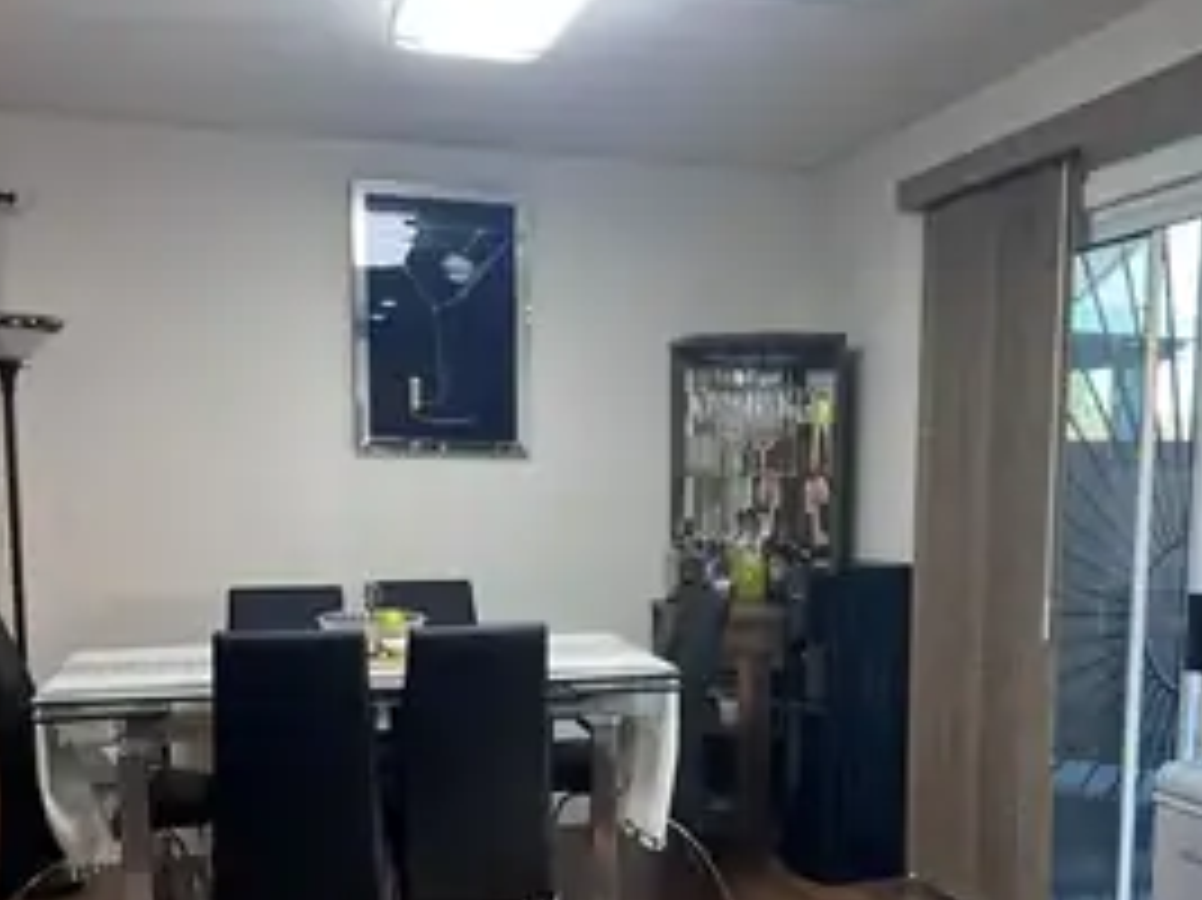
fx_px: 1354
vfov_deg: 36.3
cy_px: 630
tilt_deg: -6.3
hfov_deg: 47.7
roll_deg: -0.4
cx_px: 702
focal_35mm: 39
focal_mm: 5.7
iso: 100
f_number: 1.5
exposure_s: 1/120
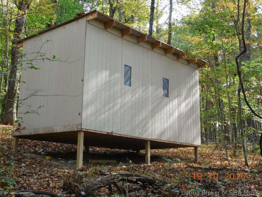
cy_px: 98
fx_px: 378
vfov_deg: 29.1
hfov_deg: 38.2
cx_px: 131
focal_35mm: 50
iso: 125
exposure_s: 1/100
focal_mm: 8.9
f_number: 4.1
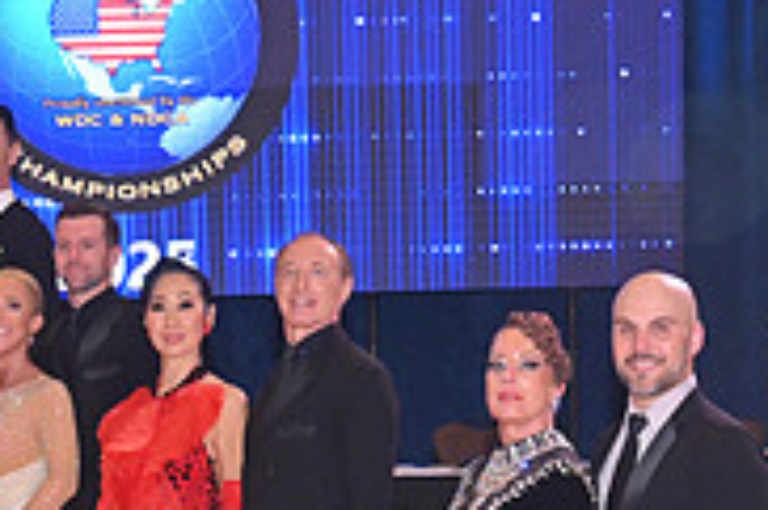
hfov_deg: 19.8
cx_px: 156
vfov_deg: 13.0
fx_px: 2174
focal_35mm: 102
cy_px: 651
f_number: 6.3
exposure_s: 1/400
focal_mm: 32
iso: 2000
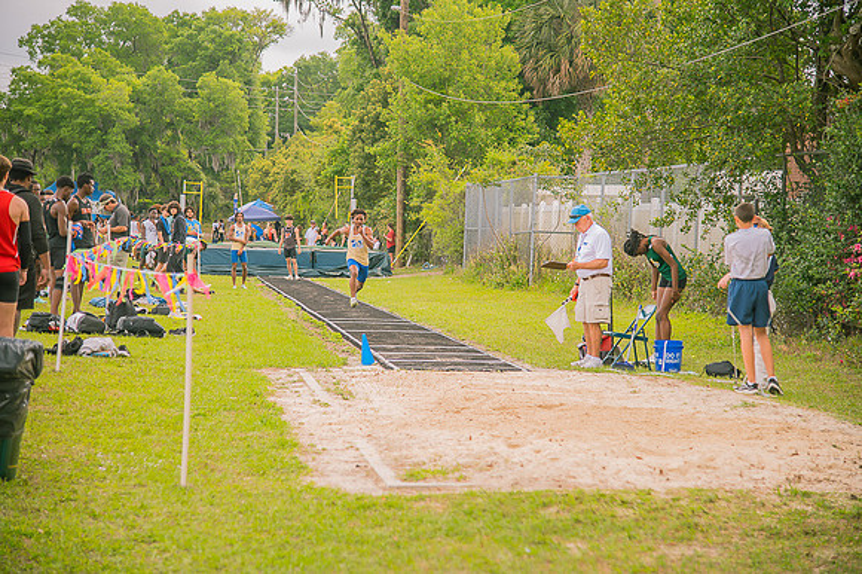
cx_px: 431
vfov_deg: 15.9
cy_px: 287
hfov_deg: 23.7
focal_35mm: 86
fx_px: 2058
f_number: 4
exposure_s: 1/200
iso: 200
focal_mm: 86
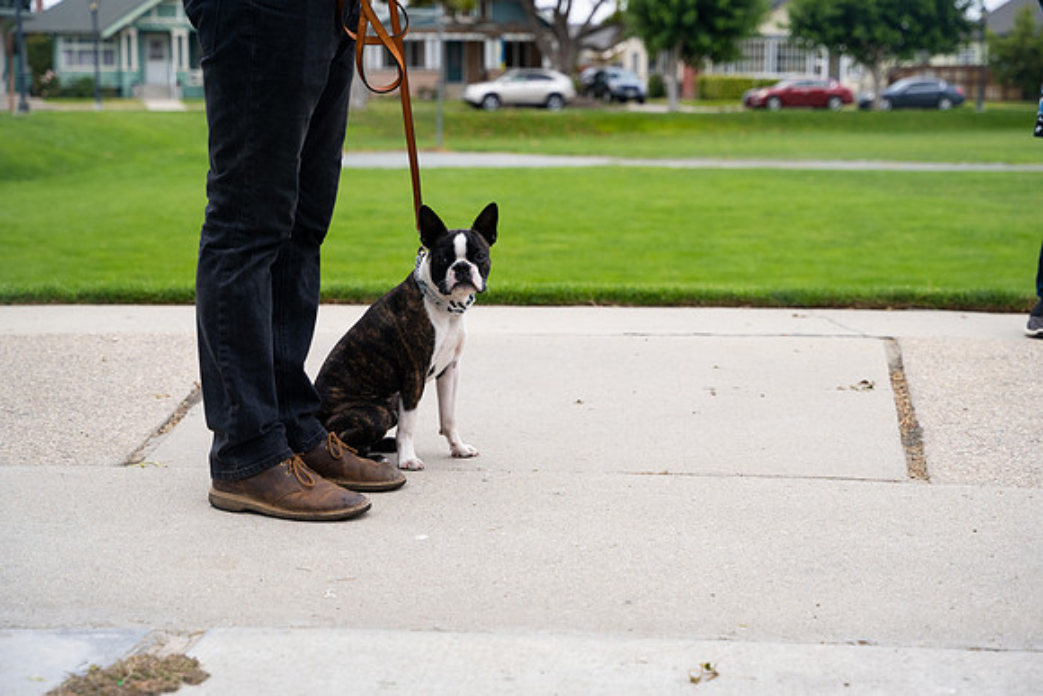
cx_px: 522
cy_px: 348
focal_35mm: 59
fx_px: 1710
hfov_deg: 33.9
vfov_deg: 23.0
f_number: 4
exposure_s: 1/500
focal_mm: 59
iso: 640
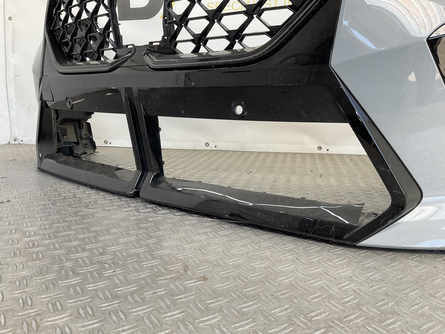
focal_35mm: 29
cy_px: 167
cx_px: 222
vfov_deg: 48.2
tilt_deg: -9.6
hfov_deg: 61.7
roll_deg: -2.3
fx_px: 373
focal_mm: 3
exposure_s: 1/100
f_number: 1.8
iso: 16
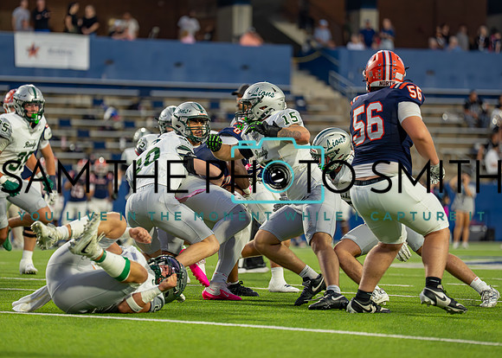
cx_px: 220
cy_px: 172
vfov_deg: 6.4
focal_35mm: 225
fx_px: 3210
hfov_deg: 8.9
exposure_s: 1/1250
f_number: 2.8
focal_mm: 188
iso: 1600
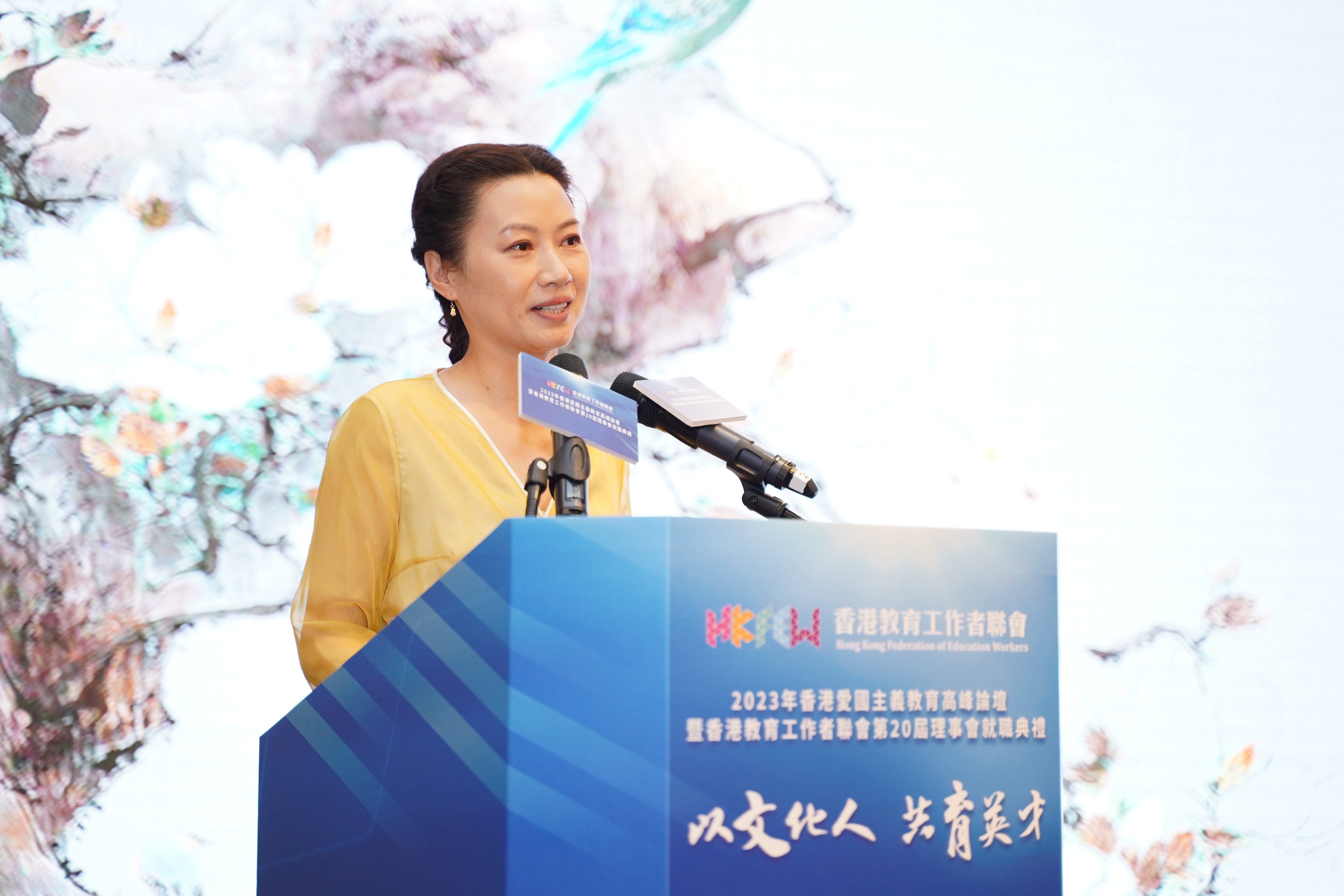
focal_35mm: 75
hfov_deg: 27.0
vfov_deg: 18.2
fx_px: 2800
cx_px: 672
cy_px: 448
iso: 1250
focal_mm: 75
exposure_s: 1/125
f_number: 3.2
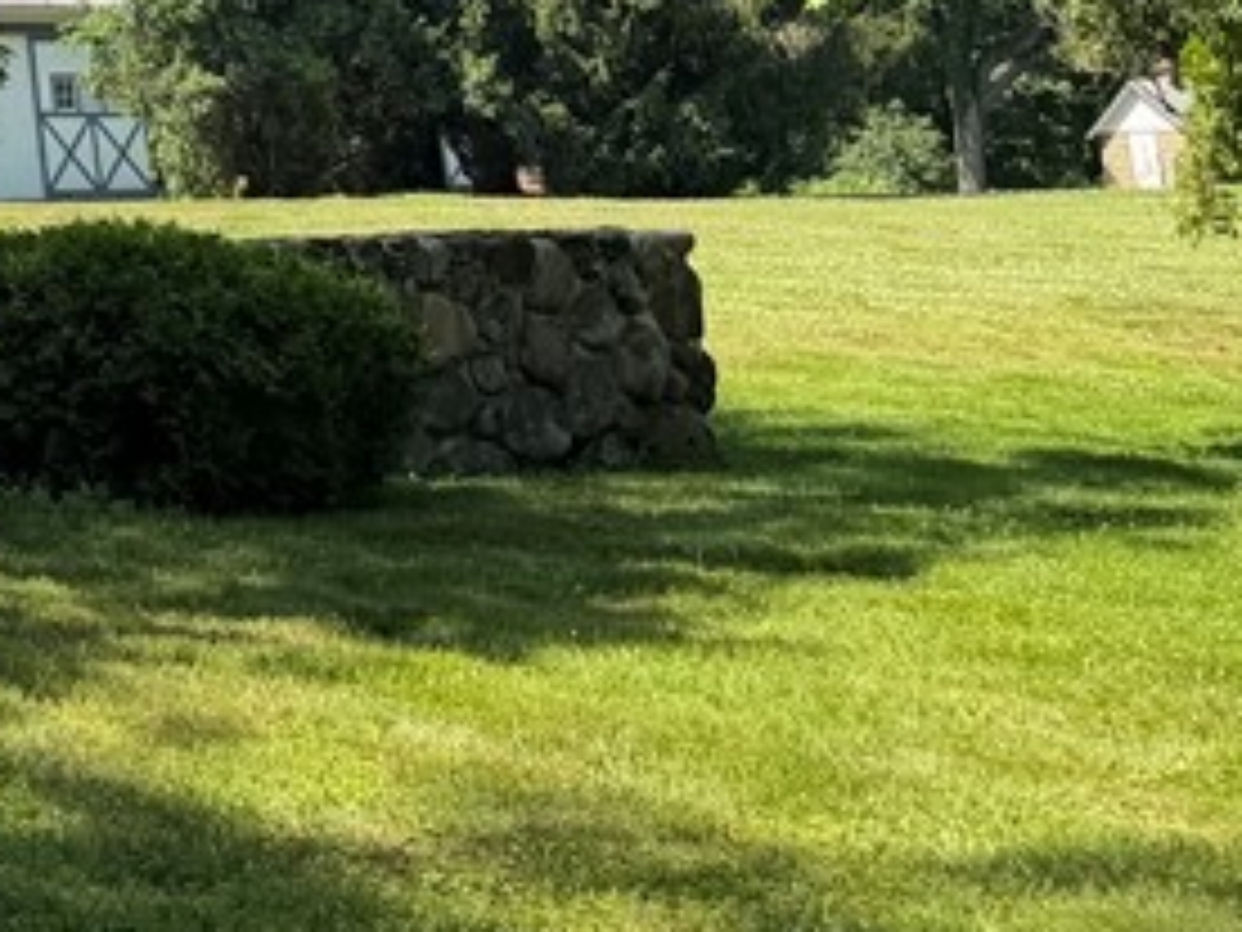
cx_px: -788
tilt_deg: +13.0
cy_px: -545
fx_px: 3193
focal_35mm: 89
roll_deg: +2.3
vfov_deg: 15.1
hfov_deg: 18.6
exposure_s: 1/2370
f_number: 1.78
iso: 80
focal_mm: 6.76
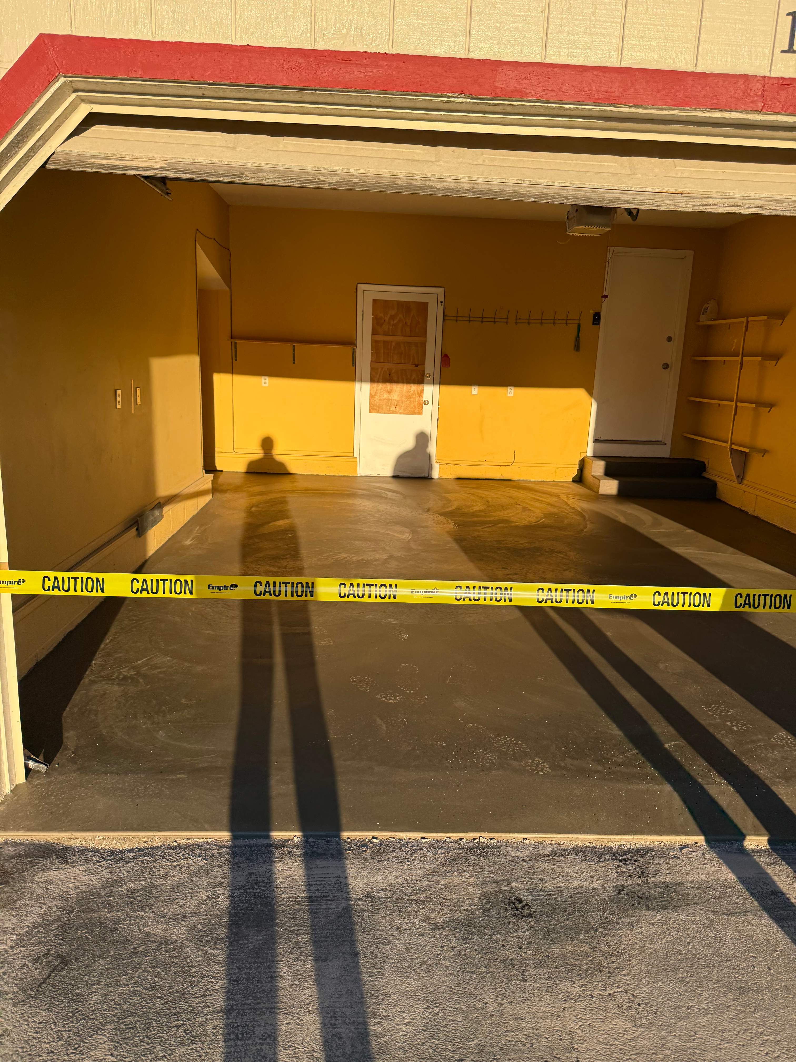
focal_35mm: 24
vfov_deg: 71.6
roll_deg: -2.0
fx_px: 736
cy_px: 531
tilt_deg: -12.4
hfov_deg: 56.8
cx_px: 398
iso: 100
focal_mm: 6.76
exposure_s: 1/3021
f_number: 1.78
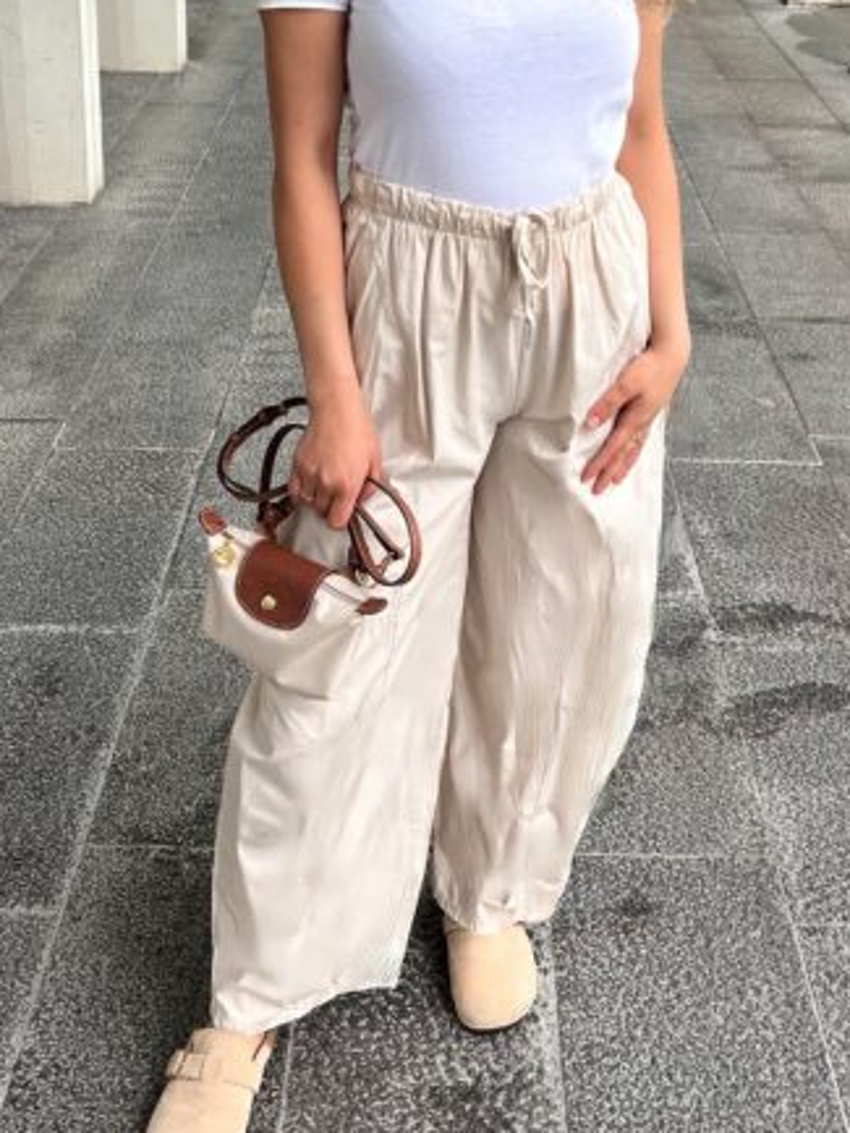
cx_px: 476
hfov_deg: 30.3
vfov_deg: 38.2
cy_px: 225
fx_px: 1571
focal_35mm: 48
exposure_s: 1/121
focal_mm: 5.7
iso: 64
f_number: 1.5
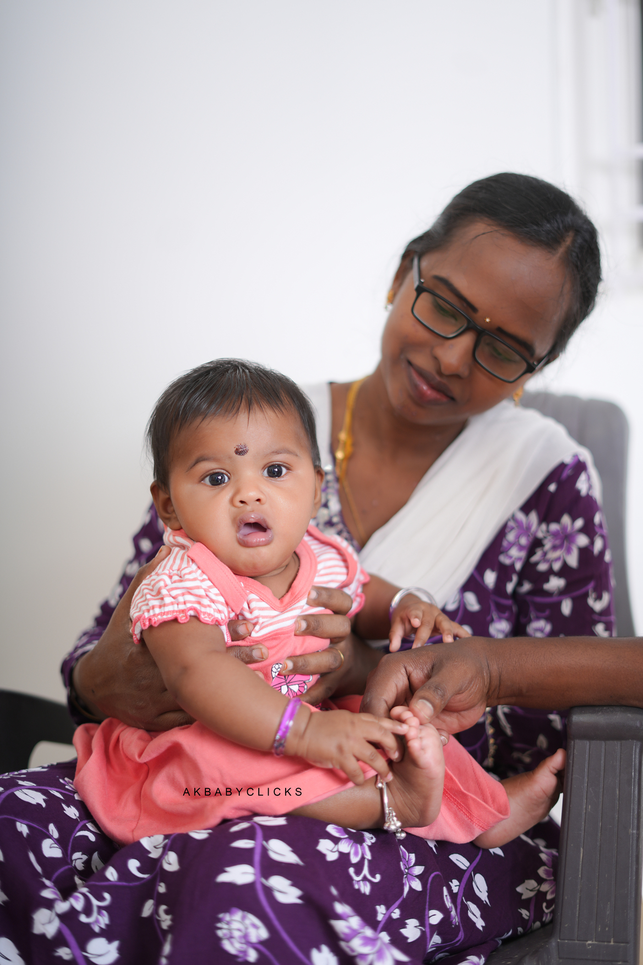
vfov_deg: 39.6
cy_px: 482
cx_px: 322
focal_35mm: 50
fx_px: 1339
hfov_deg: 27.0
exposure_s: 1/160
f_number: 1.8
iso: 125
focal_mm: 50
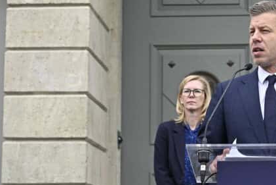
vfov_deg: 9.0
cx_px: 277
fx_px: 1166
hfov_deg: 13.3
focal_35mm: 152
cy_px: 54
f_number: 5.6
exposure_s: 1/640
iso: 400
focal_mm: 66
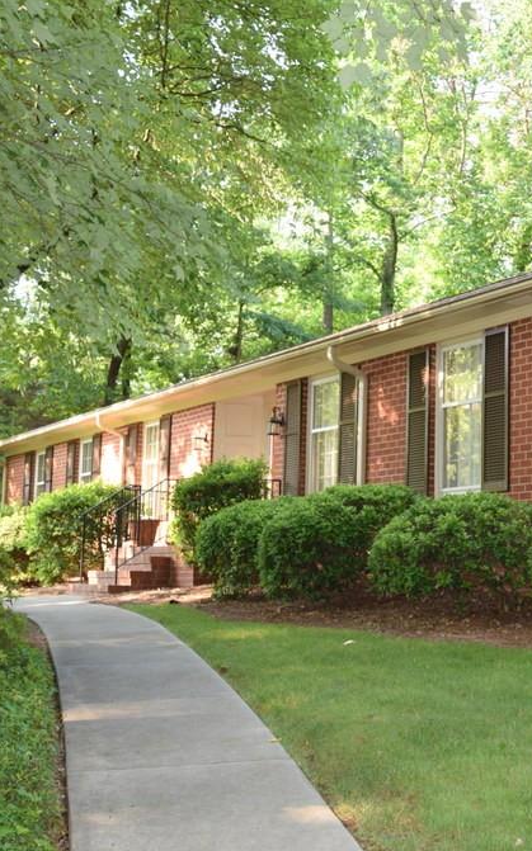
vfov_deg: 36.3
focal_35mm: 56
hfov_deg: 22.6
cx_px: 465
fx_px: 1300
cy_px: 432
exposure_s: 1/125
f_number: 5.6
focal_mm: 24
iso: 500
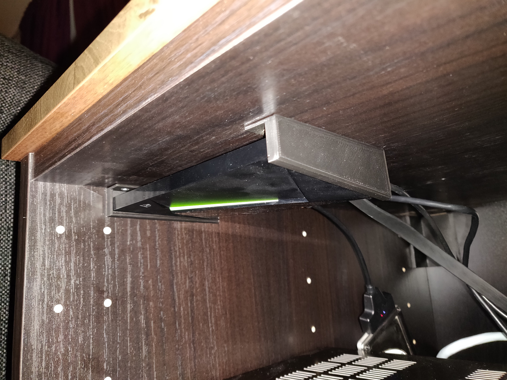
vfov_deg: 54.9
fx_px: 366
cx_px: 254
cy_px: 190
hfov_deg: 69.4
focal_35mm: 25
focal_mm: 4.25
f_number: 1.7
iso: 1250
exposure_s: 1/20
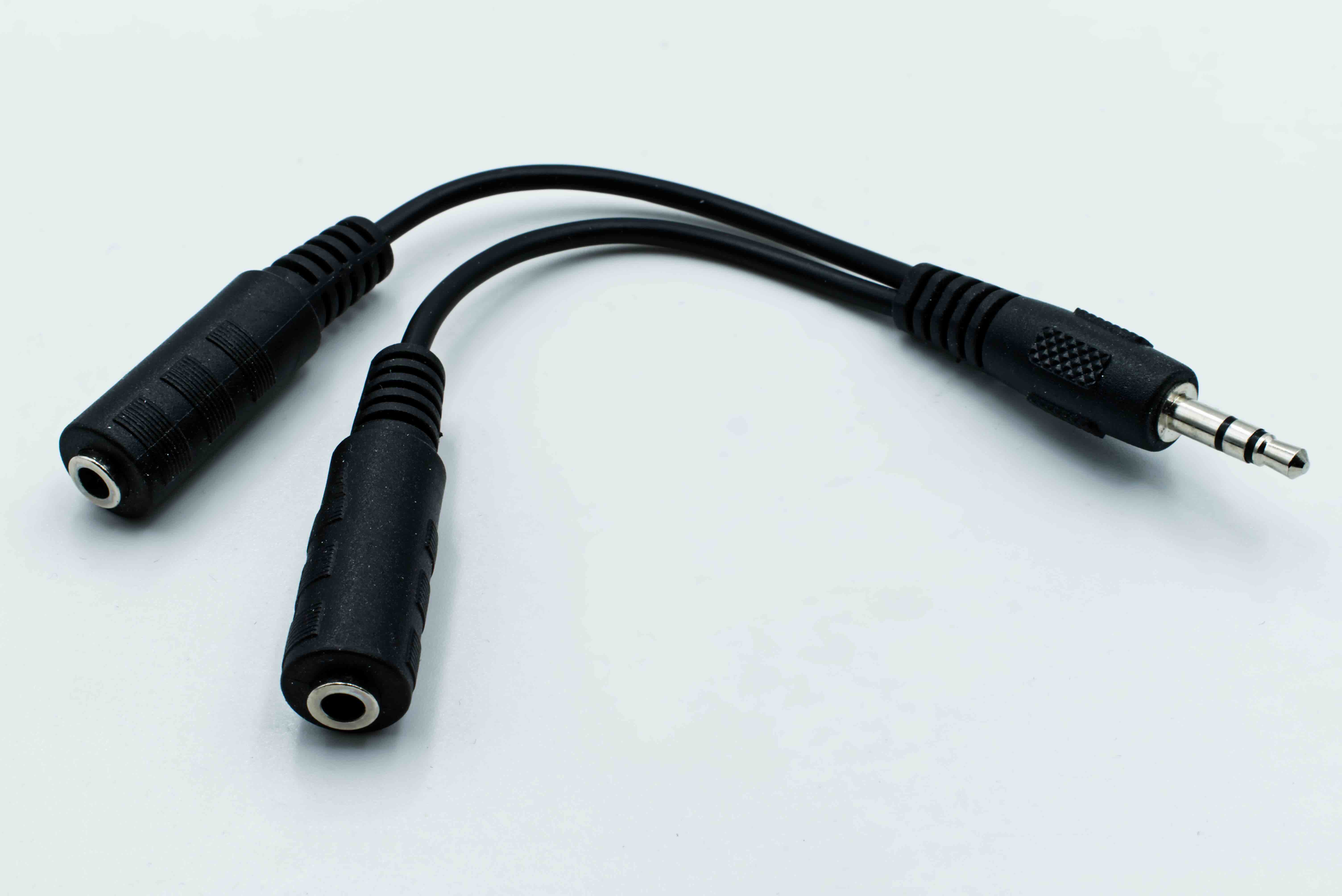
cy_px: 448
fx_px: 2237
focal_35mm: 60
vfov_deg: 22.6
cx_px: 671
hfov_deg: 33.4
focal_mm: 40
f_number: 29
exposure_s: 1/5
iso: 100
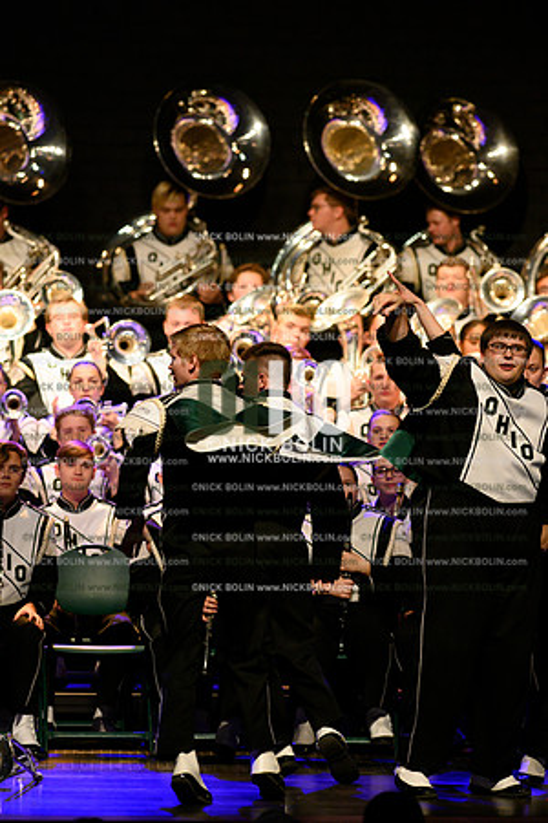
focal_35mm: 300
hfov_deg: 4.6
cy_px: 412
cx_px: 274
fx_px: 6849
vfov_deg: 6.9
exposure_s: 1/500
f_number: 4
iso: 6400
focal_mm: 300
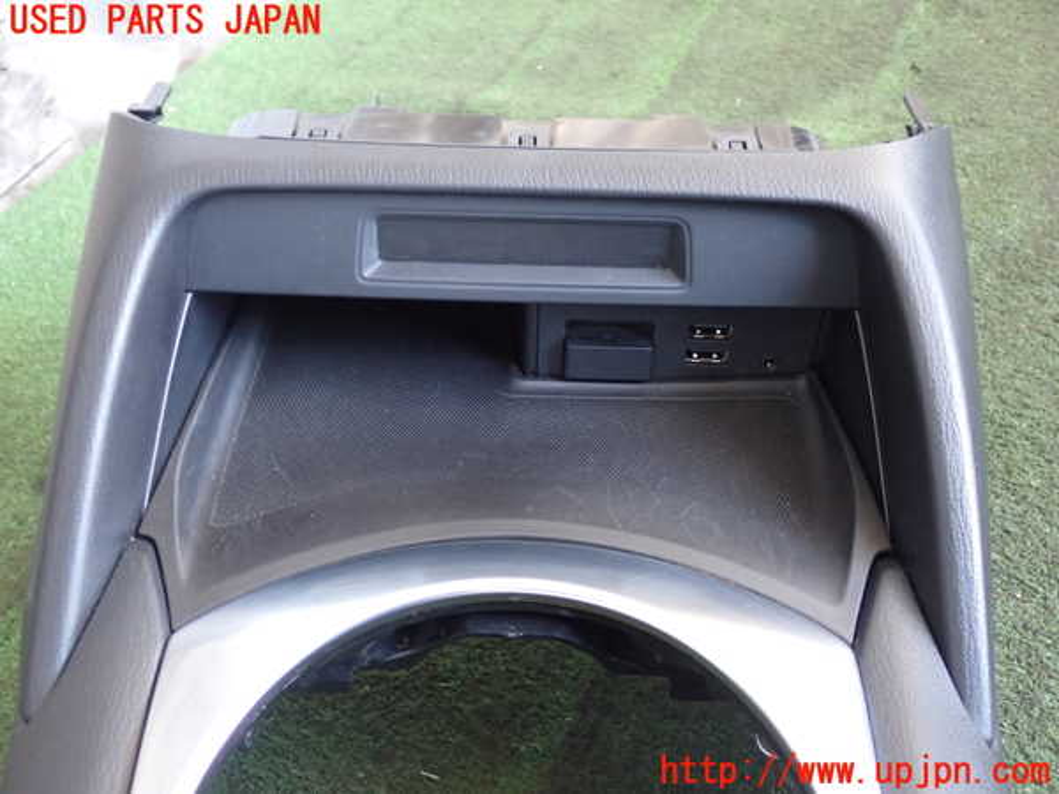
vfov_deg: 39.7
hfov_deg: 51.4
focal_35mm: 36
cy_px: 397
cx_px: 530
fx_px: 1101
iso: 500
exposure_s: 1/40
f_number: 2.5
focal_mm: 6.37
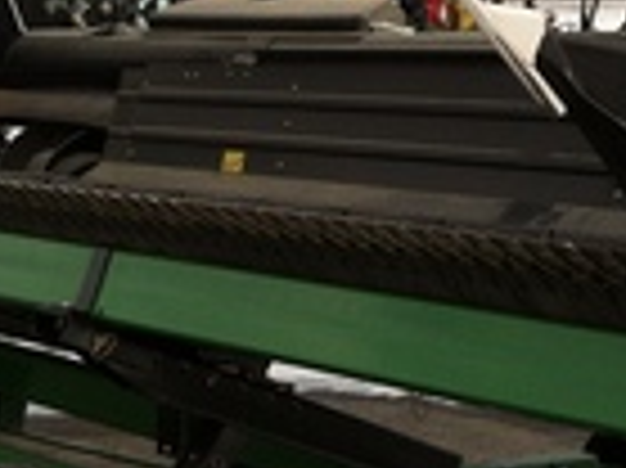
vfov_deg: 10.3
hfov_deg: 14.4
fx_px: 2475
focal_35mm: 137
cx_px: 428
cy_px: -297
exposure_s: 1/938
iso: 80
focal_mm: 3.85
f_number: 2.8
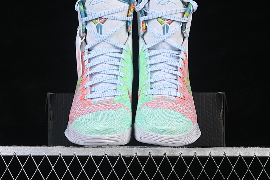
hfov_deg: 27.0
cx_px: 135
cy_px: 90
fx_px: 562
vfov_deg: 18.2
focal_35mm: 75
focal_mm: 50
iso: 160
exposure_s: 1/80
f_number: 8
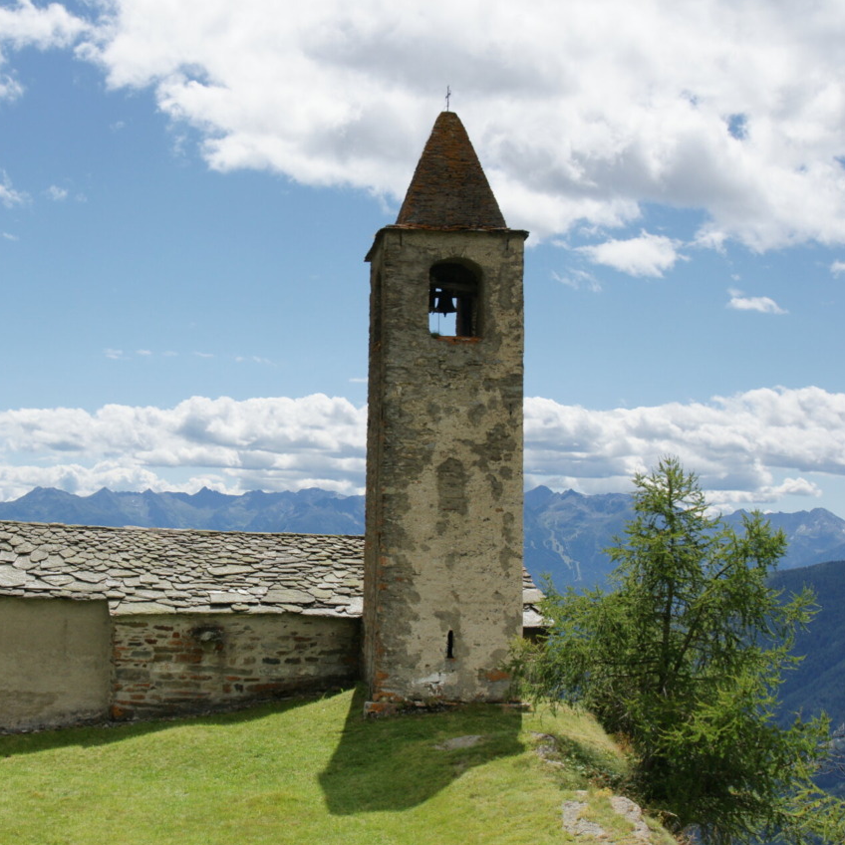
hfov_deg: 33.6
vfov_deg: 34.0
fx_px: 1381
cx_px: 261
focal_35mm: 50
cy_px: 423
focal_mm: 26
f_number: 8
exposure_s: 1/1000
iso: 200
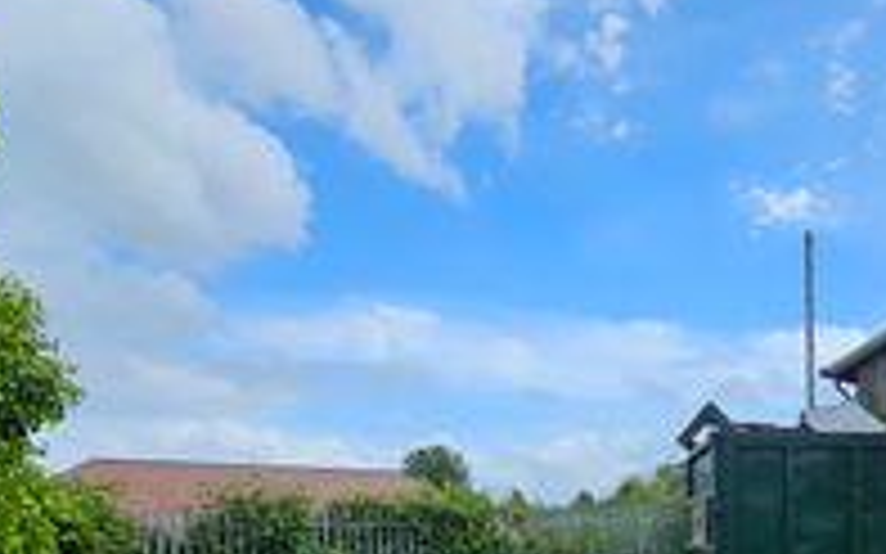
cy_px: 545
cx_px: 693
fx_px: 676
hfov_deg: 61.7
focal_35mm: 28
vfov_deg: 39.6
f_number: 2.2
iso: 50
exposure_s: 1/2463
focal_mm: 2.2
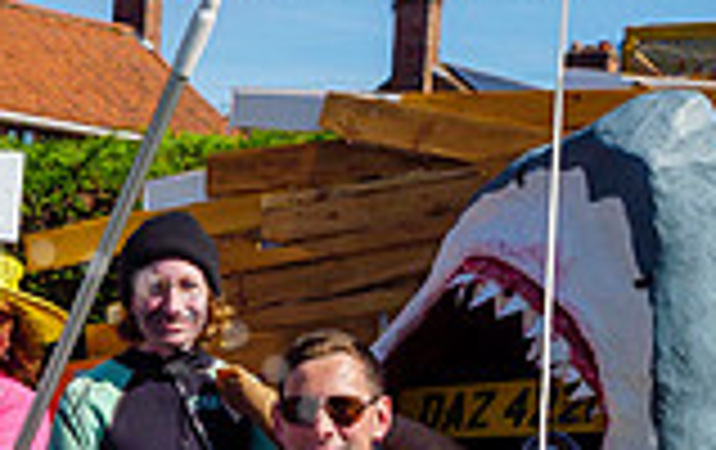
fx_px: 2189
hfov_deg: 18.1
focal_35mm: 112
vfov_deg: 11.3
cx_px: -18
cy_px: 659
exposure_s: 1/4000
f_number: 2.8
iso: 200
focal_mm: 14
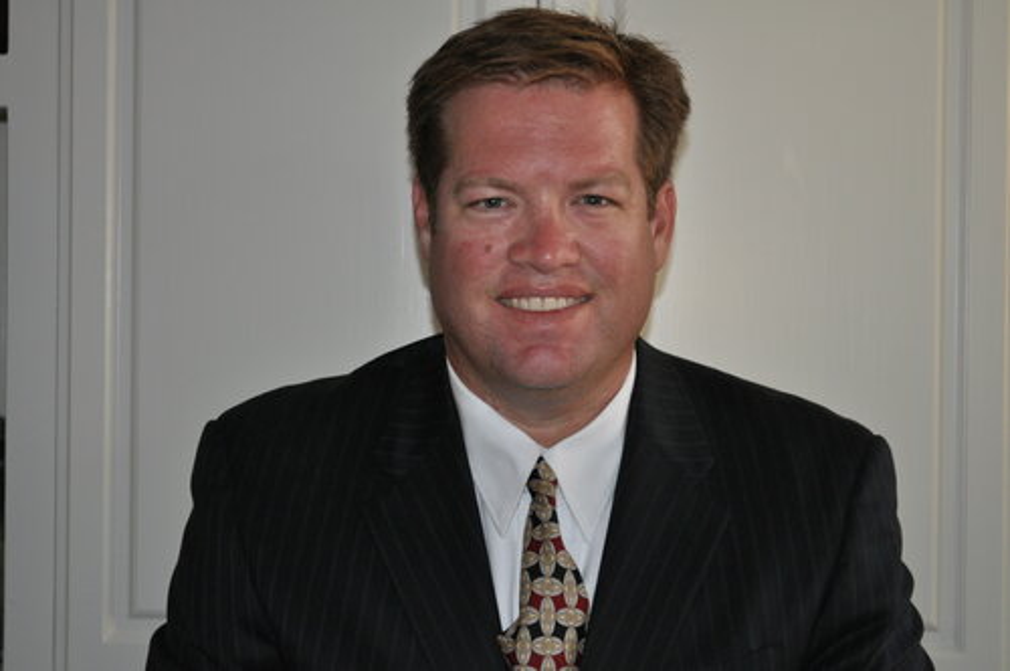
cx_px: 505
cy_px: 336
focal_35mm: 82
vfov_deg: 16.5
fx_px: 2312
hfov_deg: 24.6
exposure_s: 1/30
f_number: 5.6
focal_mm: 55
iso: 800
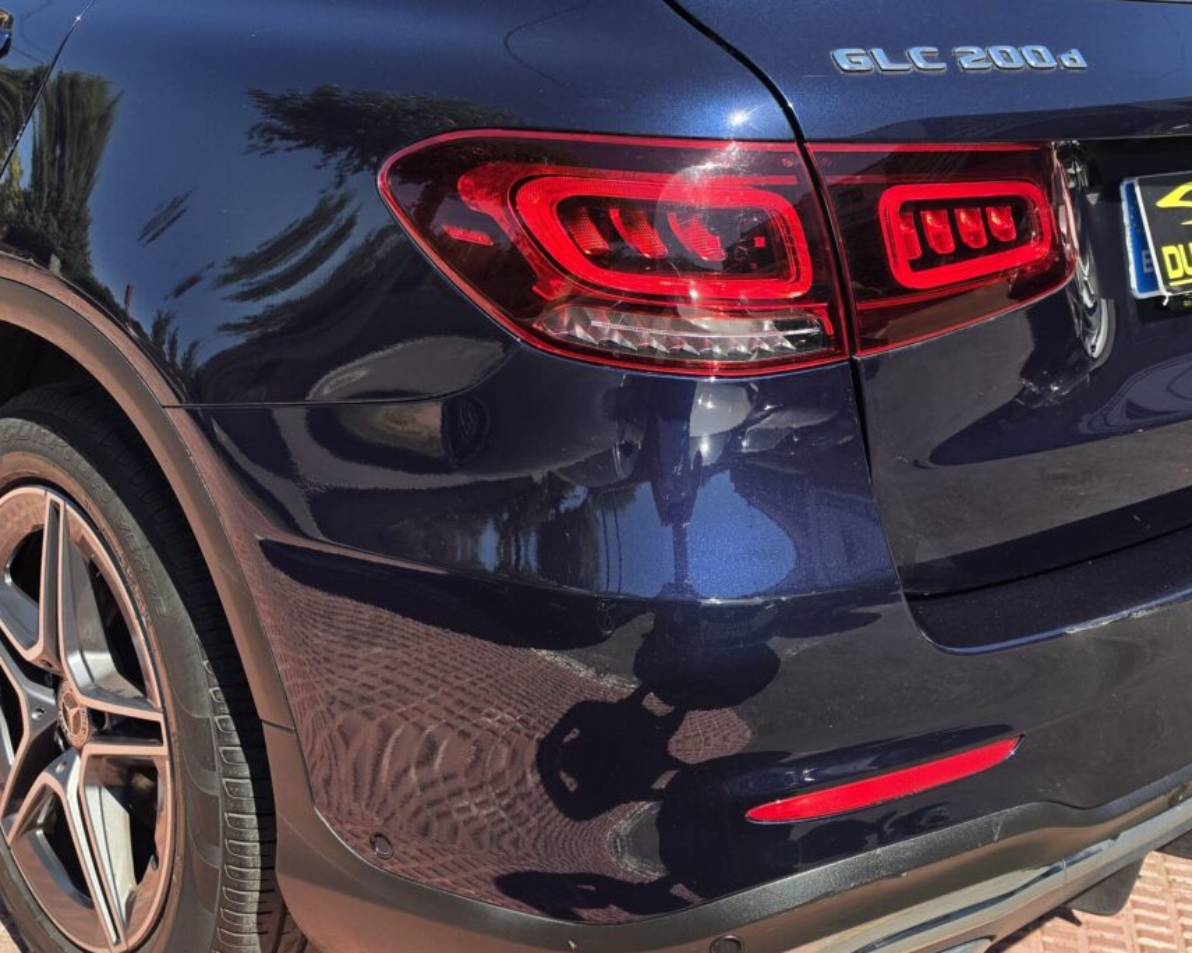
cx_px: 538
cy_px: 326
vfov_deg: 35.4
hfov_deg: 43.8
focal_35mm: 42
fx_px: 1482
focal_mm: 6.5
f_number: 1.4
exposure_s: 1/3889
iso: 64
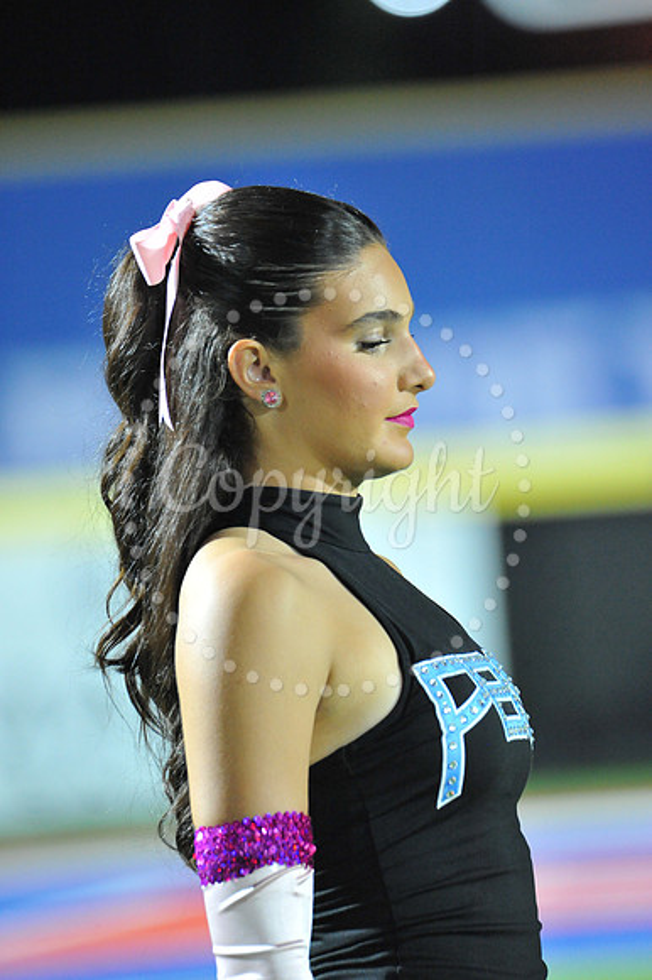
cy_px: 490
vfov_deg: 4.1
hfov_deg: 2.7
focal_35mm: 500
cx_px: 326
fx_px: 13599
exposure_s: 1/160
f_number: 6.3
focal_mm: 500
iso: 5000
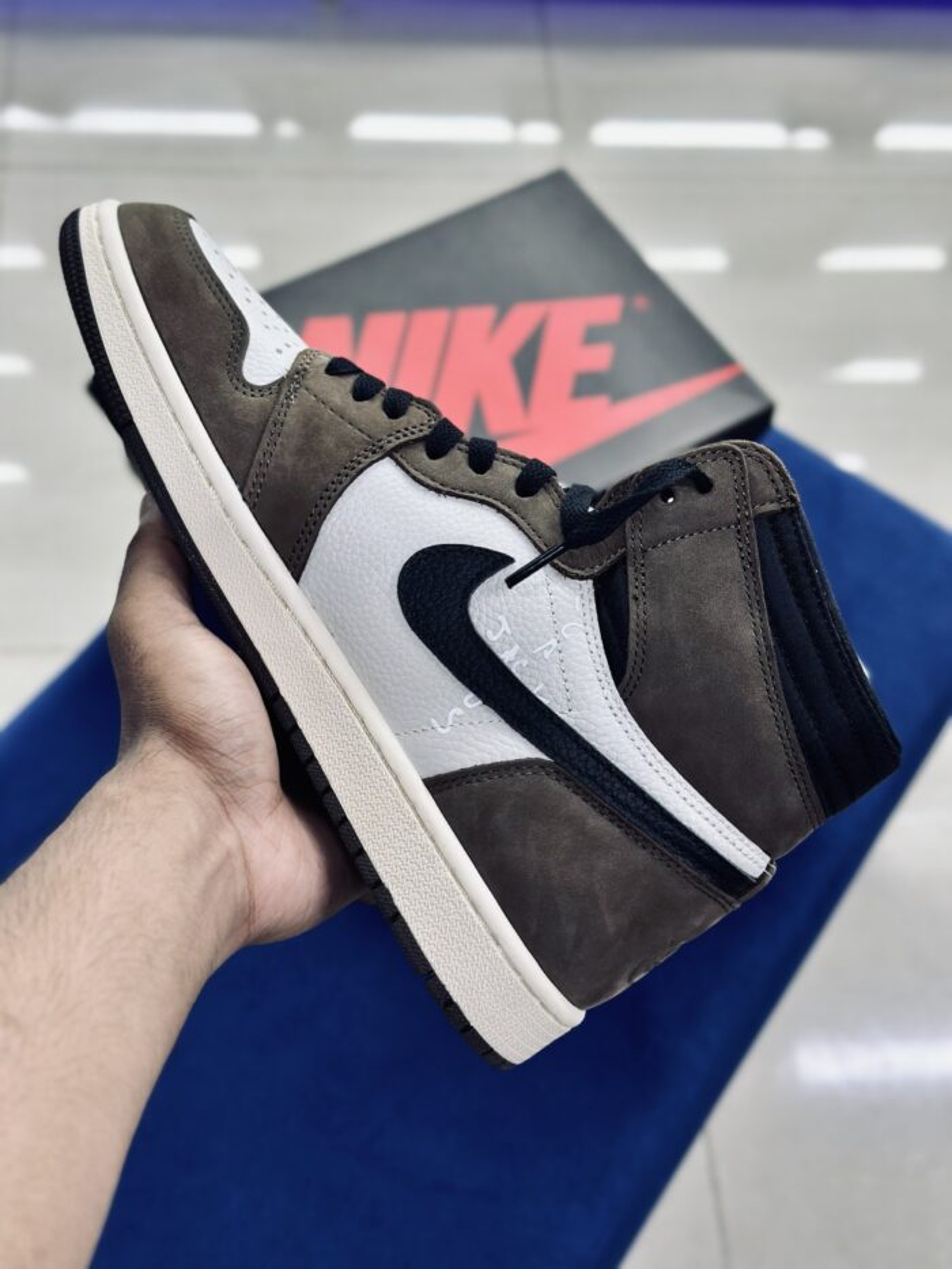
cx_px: 476
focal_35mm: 48
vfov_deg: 39.7
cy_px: 634
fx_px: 1760
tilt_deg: -57.0
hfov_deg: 30.3
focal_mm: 6.86
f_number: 1.78
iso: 80
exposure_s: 1/100
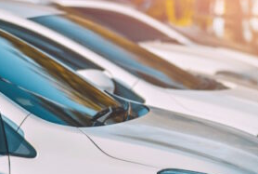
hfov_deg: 8.3
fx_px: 1768
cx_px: 180
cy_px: 153
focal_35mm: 246
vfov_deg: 5.6
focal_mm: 85
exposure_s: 1/8000
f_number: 1.8
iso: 160
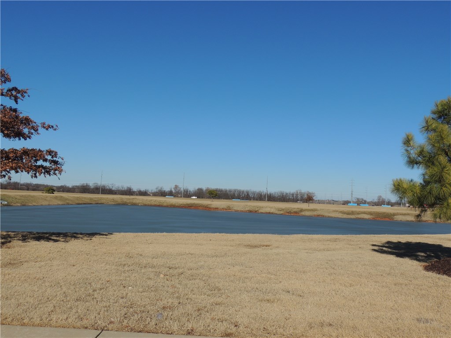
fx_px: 430
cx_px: 226
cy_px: 169
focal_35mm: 33
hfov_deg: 55.4
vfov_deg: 42.9
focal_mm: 5.8
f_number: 4.5
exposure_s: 1/1250
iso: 100
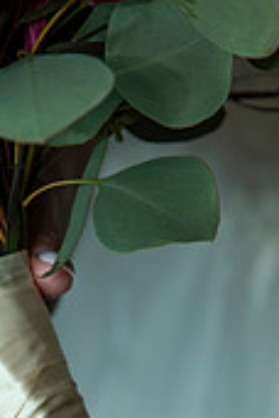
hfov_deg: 4.4
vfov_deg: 6.5
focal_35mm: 315
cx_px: 56
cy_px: 391
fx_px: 3662
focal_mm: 120
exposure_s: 1/320
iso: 160
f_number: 4
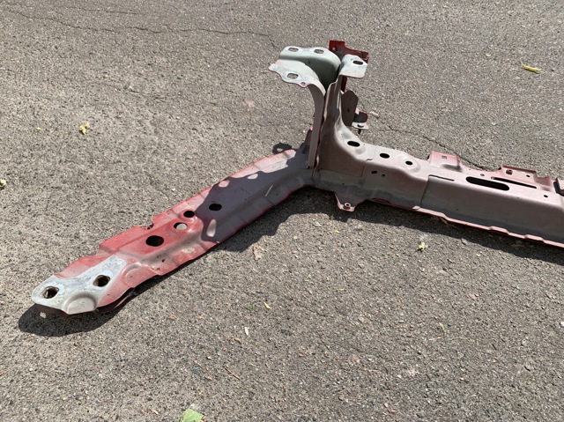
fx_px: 423
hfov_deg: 67.3
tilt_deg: -46.2
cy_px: 211
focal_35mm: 26
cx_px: 282
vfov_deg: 53.0
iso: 25
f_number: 1.8
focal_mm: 4.25
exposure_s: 1/1953
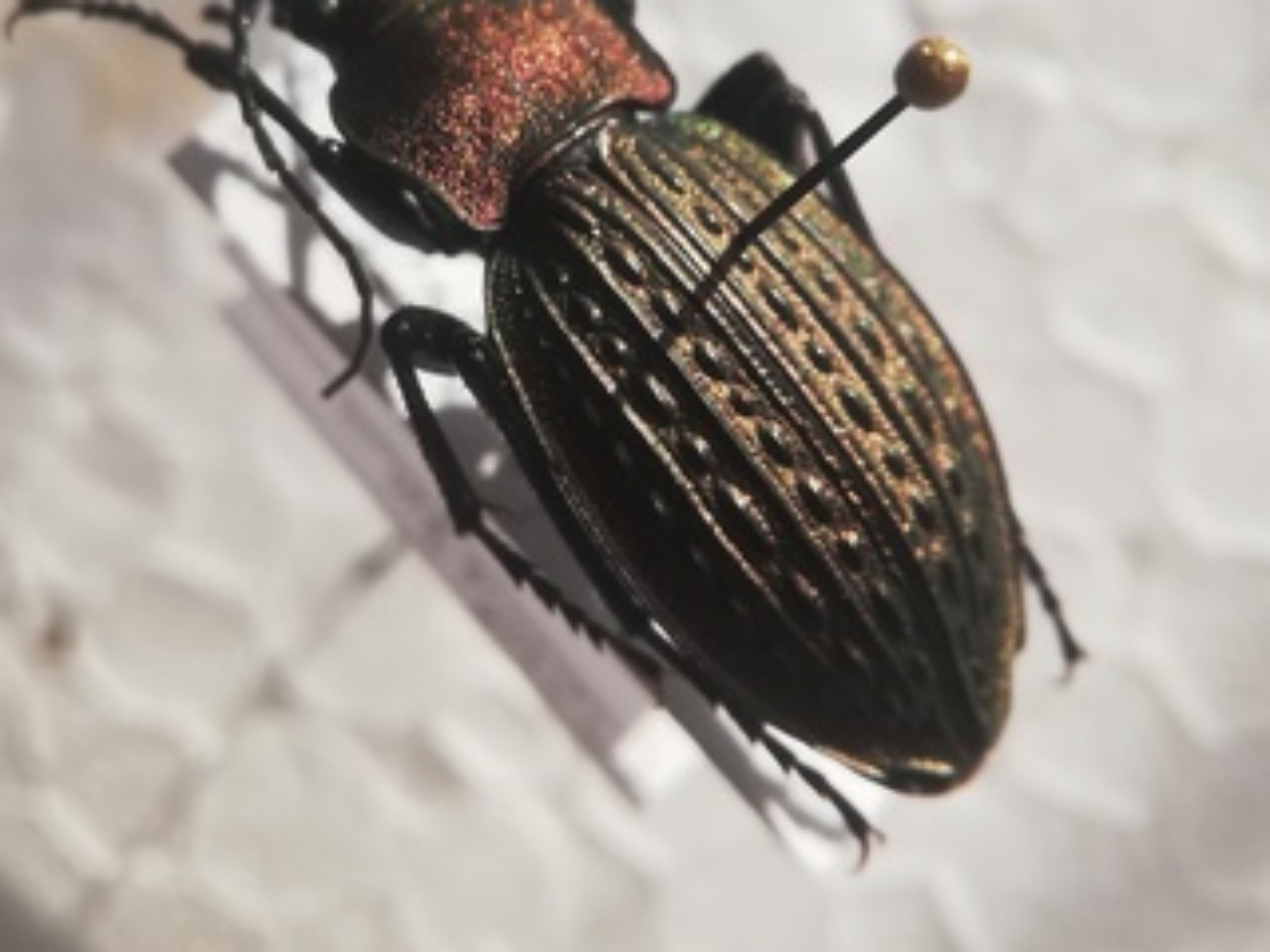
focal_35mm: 52
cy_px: 238
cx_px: 552
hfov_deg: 36.8
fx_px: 1908
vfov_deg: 27.6
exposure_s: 1/418
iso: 50
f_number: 2.2
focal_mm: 3.81
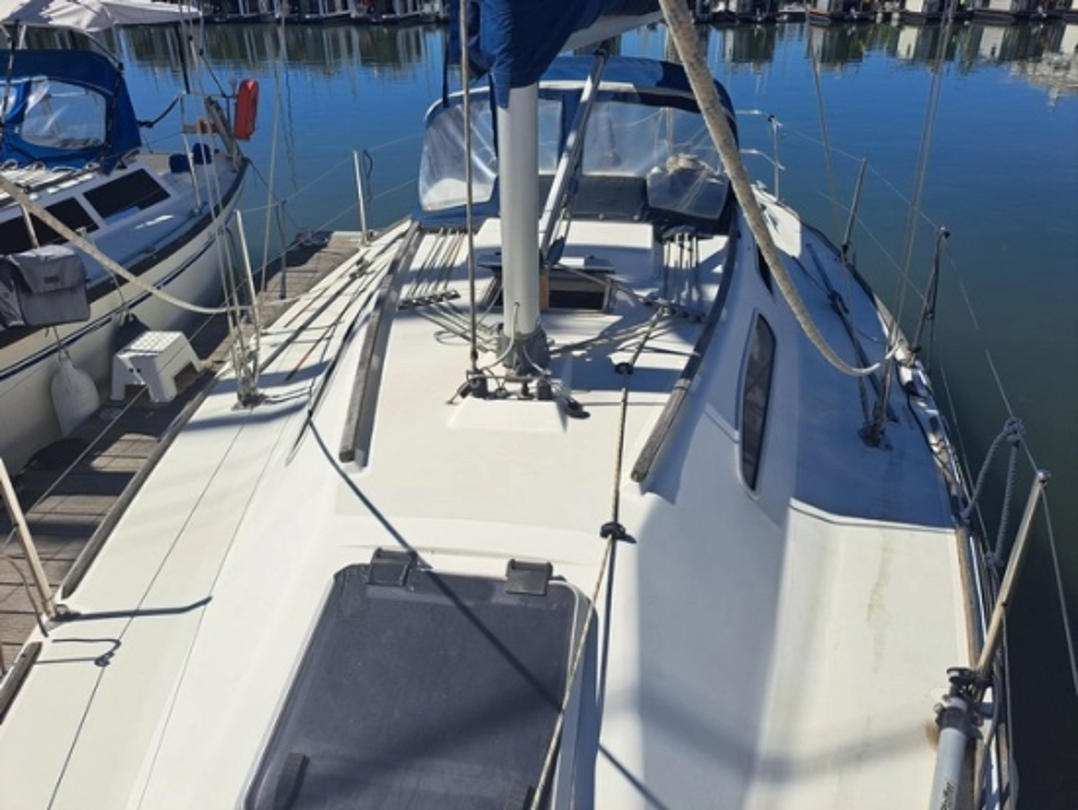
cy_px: 405
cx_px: 539
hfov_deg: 71.6
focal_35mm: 24
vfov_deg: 56.9
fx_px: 748
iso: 50
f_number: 1.8
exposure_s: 1/3610
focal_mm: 5.23
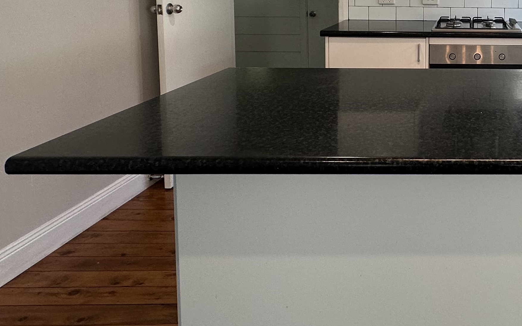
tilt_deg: -4.0
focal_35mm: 34
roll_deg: -0.5
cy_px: 2
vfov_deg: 34.1
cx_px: 489
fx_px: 484
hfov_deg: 49.2
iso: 64
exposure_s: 1/100
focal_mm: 2.22
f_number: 2.2
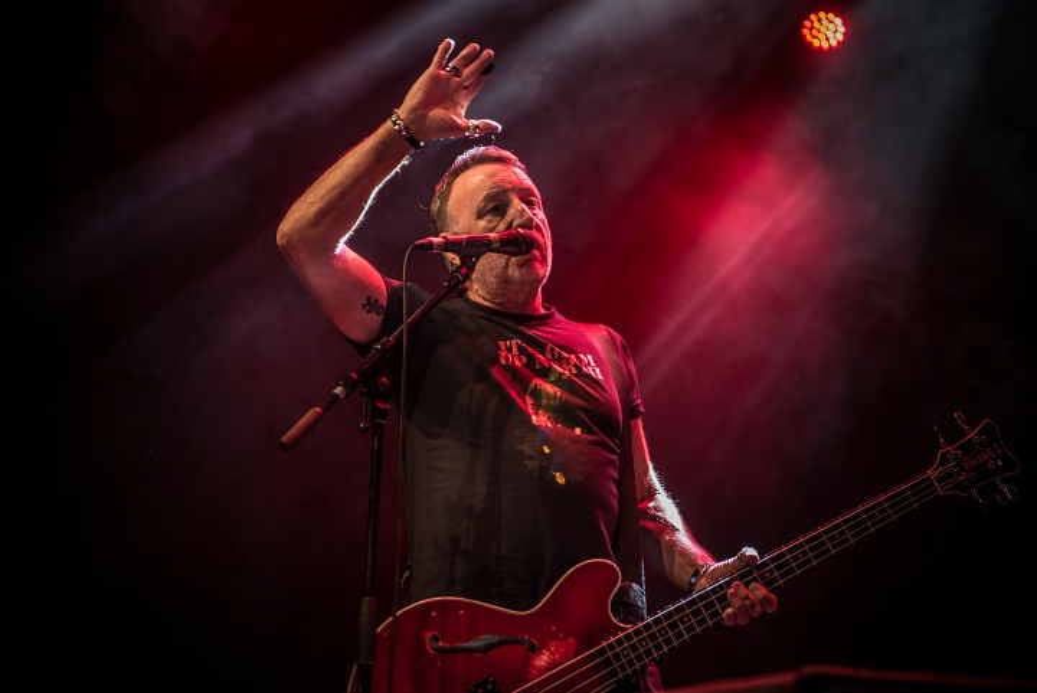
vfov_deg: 21.9
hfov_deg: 32.4
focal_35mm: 62
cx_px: 518
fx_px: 1787
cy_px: 346
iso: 1000
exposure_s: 1/80
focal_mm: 62
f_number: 2.8
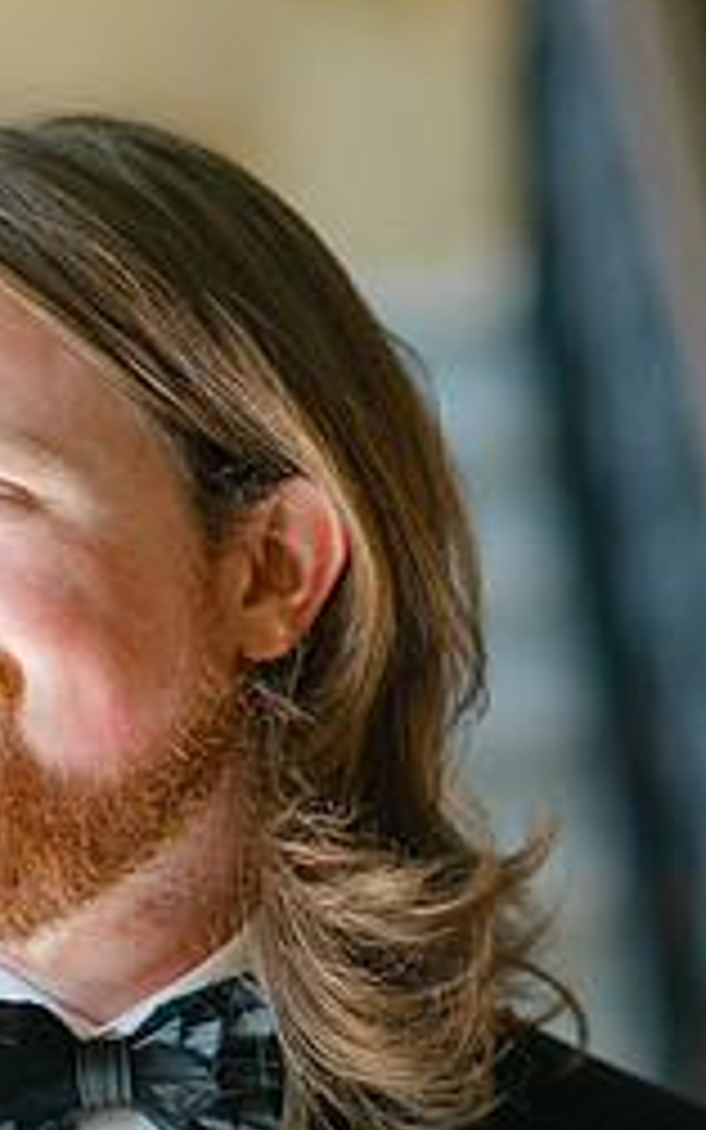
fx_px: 7138
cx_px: 90
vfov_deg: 9.0
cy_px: 873
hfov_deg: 5.7
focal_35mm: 232
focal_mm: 85
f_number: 1.8
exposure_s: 1/500
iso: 400
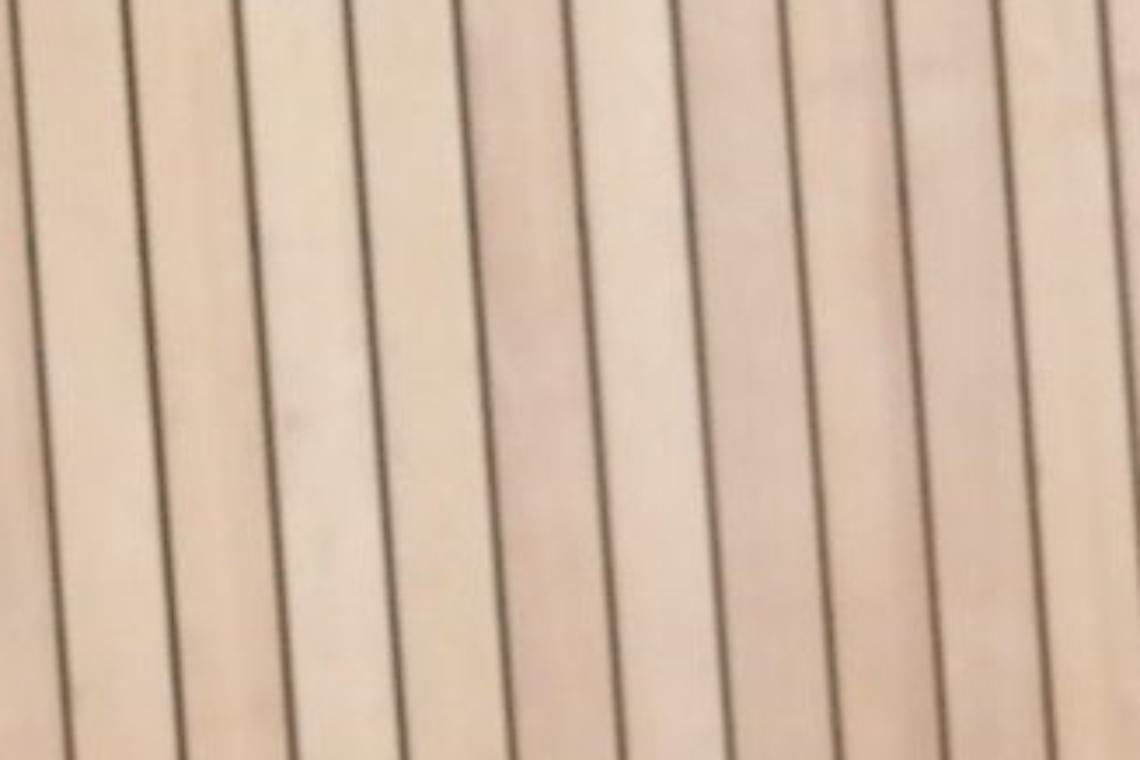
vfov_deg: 2.2
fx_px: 19537
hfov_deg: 3.3
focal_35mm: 617
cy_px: 976
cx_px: -397
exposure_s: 1/125
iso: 1600
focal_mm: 82
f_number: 4.5
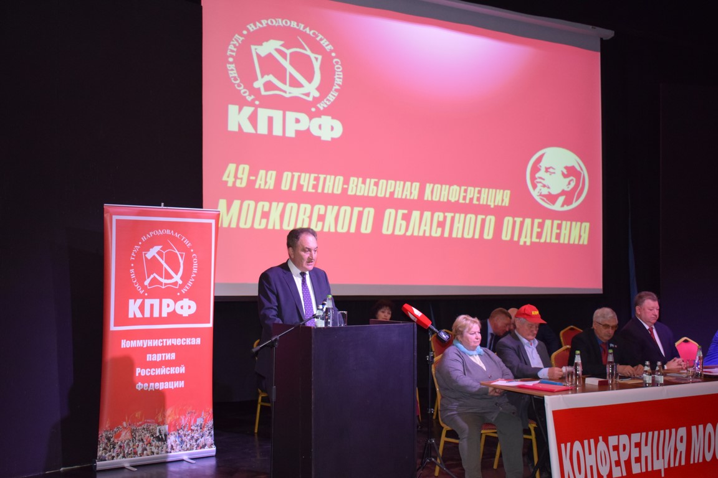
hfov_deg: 43.6
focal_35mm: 45
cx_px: 359
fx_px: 897
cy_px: 239
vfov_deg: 29.9
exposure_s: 1/60
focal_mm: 30
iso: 2000
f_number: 4.2
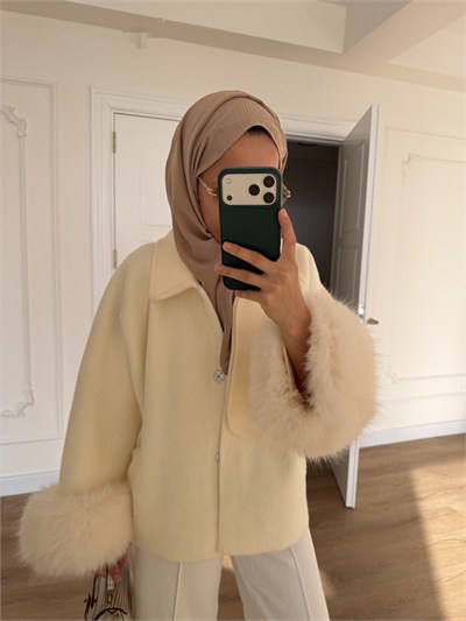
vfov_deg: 71.6
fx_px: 431
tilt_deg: -22.0
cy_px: 310
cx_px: 233
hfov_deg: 56.8
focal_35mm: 24
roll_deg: -1.0
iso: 64
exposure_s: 1/121
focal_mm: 6.76
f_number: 1.78
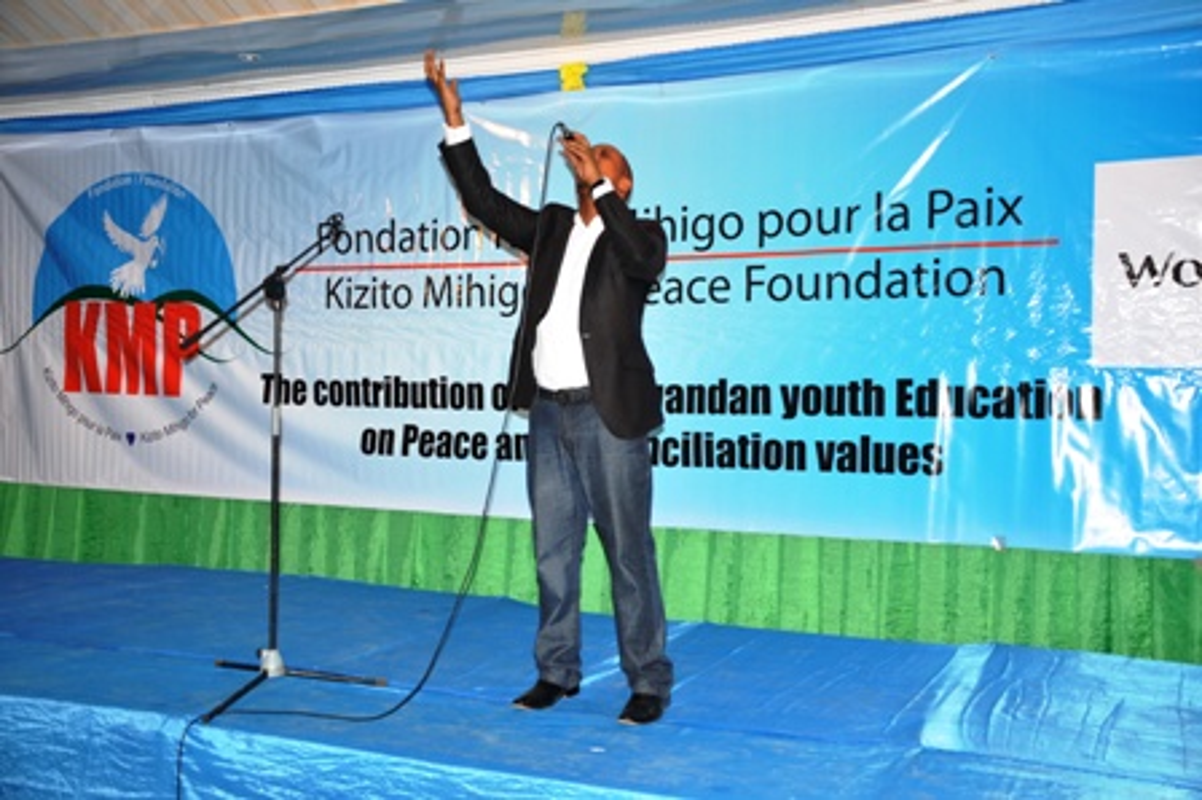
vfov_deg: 34.2
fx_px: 1301
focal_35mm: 39
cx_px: 601
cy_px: 400
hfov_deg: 49.6
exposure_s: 1/160
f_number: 25
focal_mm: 26
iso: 400
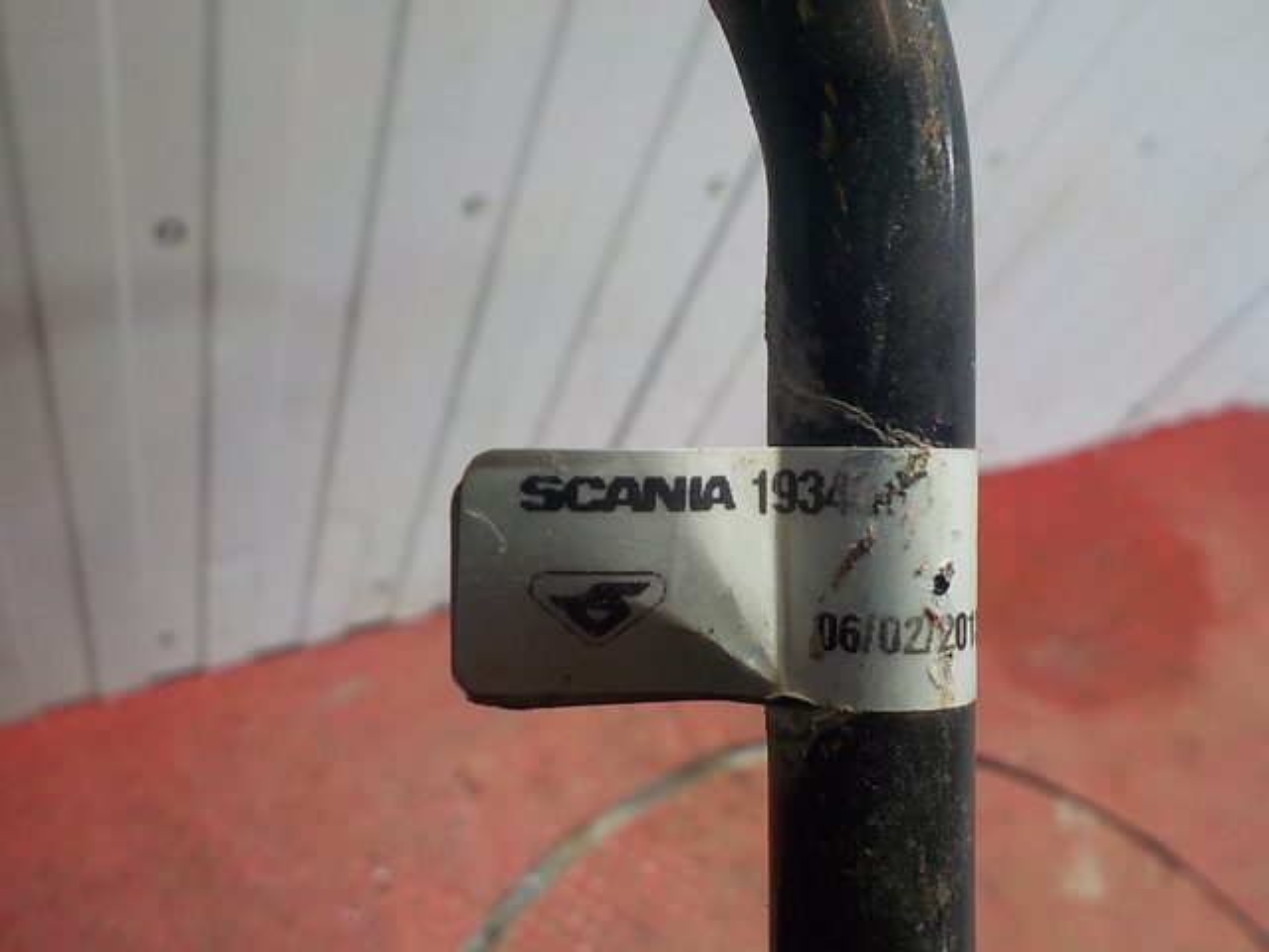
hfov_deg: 60.0
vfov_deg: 46.8
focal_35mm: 30
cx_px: 634
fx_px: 1100
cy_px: 476
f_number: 3.3
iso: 220
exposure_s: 1/30
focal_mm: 4.1
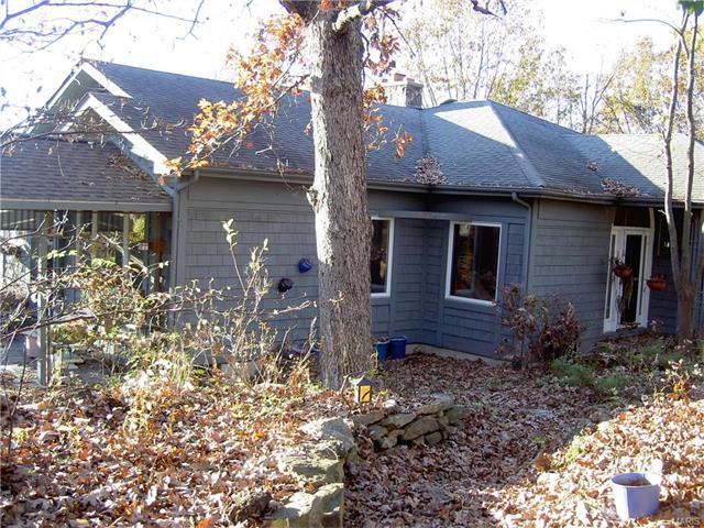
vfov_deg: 36.8
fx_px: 793
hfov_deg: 47.9
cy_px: 264
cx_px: 352
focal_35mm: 39
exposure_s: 1/73
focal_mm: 8
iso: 100
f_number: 2.8
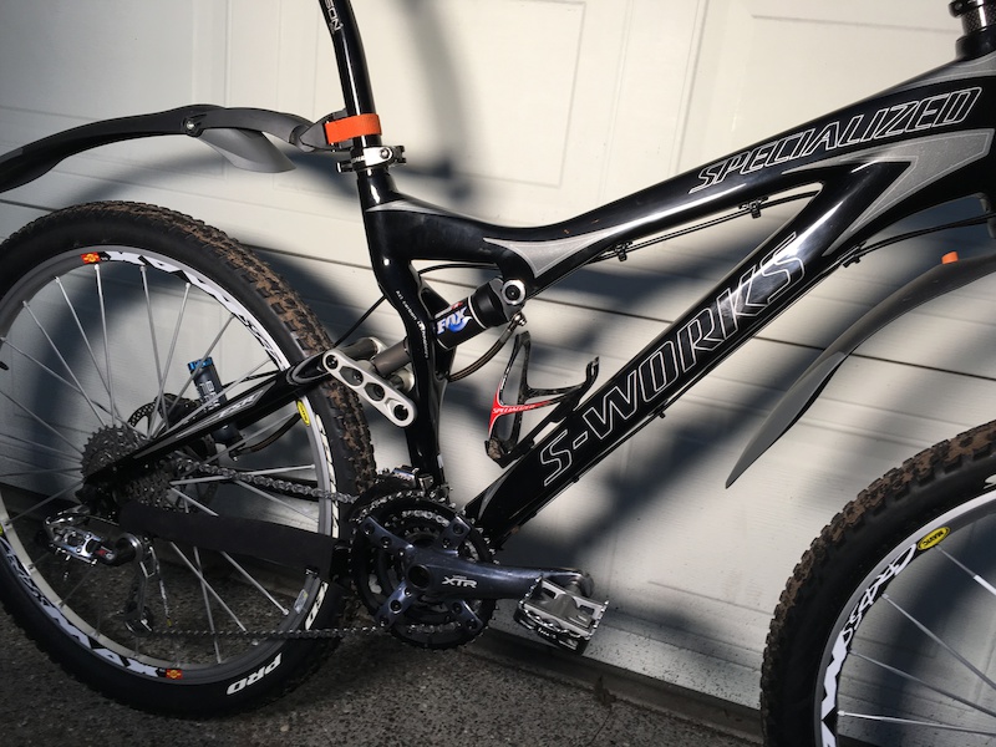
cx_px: 498
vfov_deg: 48.2
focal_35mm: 29
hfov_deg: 61.7
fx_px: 834
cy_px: 374
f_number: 2.2
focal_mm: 4.15
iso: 32
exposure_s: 1/60
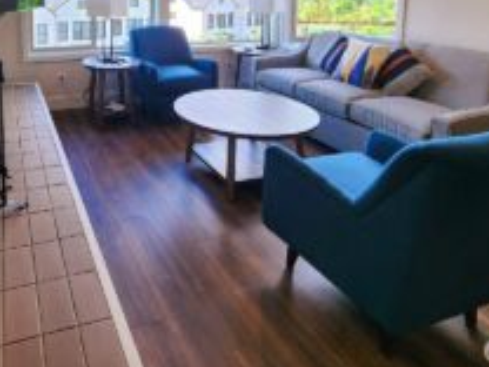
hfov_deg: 65.6
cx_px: 129
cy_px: 26
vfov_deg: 48.2
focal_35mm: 25
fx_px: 353
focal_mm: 2.2
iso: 64
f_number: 2.2
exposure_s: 1/120
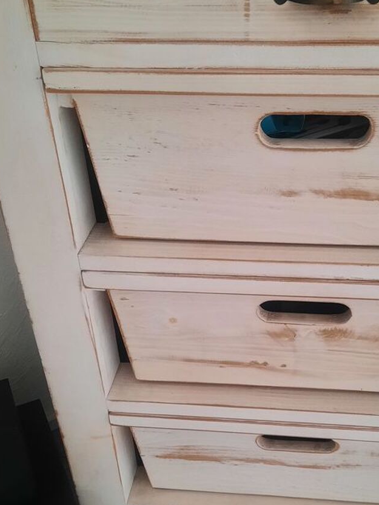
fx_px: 584
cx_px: 238
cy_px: 281
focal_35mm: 40
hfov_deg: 35.8
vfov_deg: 46.7
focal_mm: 4.6
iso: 320
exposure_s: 1/50
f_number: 2
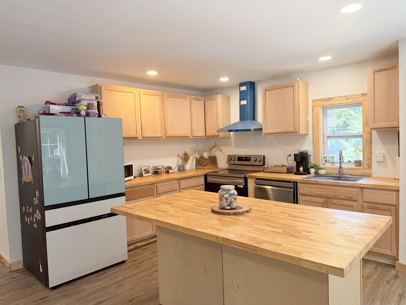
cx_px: 203
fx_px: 281
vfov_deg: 56.8
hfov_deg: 71.6
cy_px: 152
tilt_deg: -2.9
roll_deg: +2.6
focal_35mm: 24
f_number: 1.78
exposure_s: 1/121
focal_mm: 6.76
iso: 125
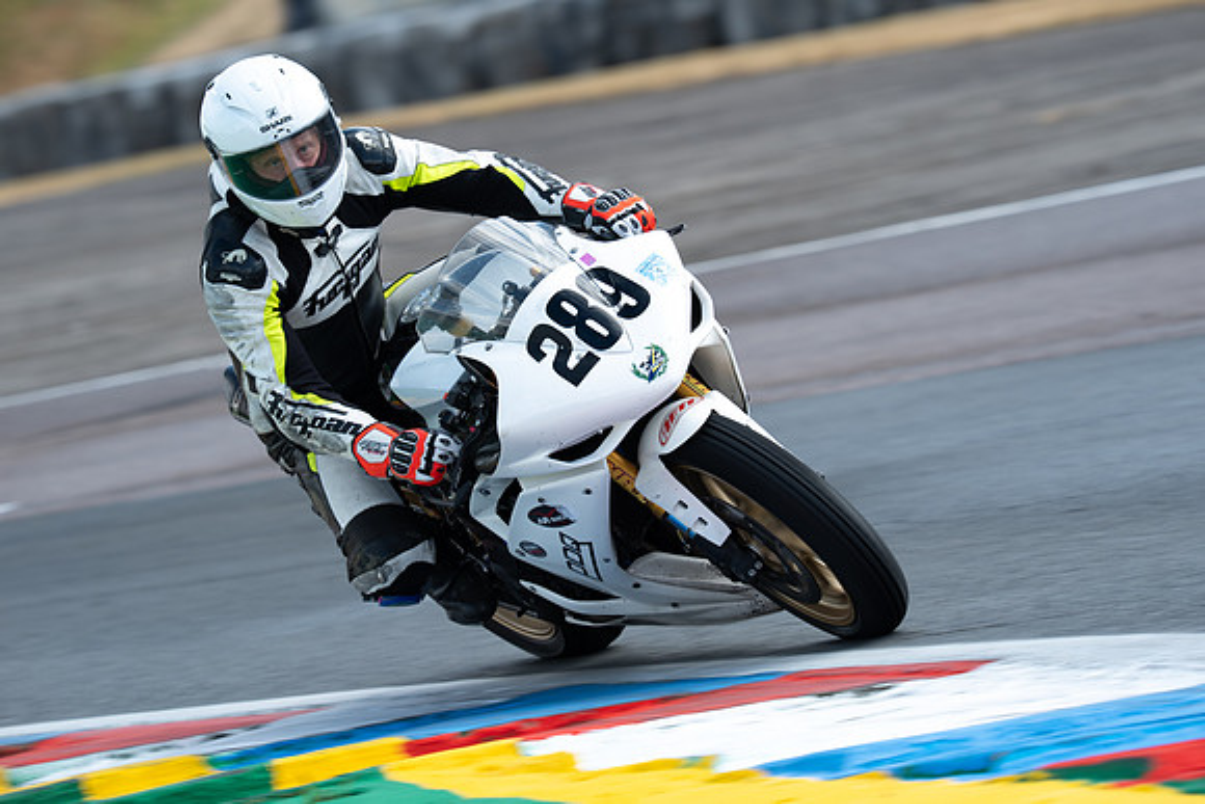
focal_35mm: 400
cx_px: 602
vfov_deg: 3.4
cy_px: 402
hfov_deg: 5.2
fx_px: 13391
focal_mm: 400
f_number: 8
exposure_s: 1/200
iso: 125
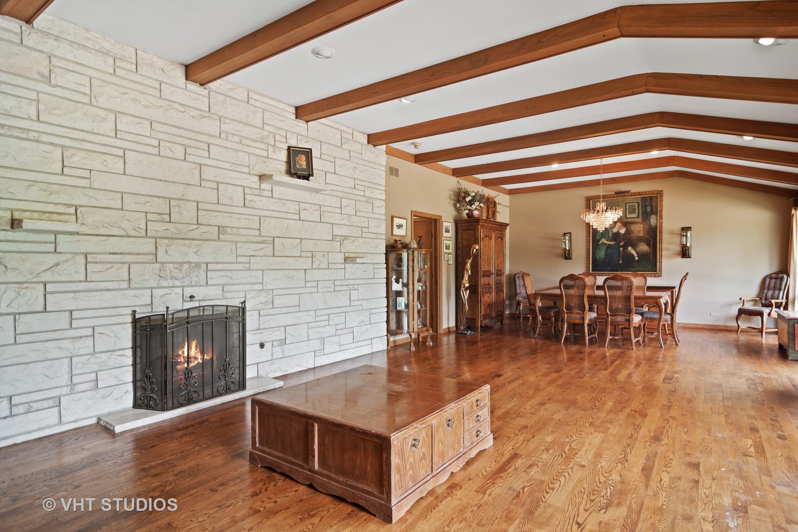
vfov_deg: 67.4
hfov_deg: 90.0
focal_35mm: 18
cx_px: 399
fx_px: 399
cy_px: 266
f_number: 8
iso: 200
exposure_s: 1/8
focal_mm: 12
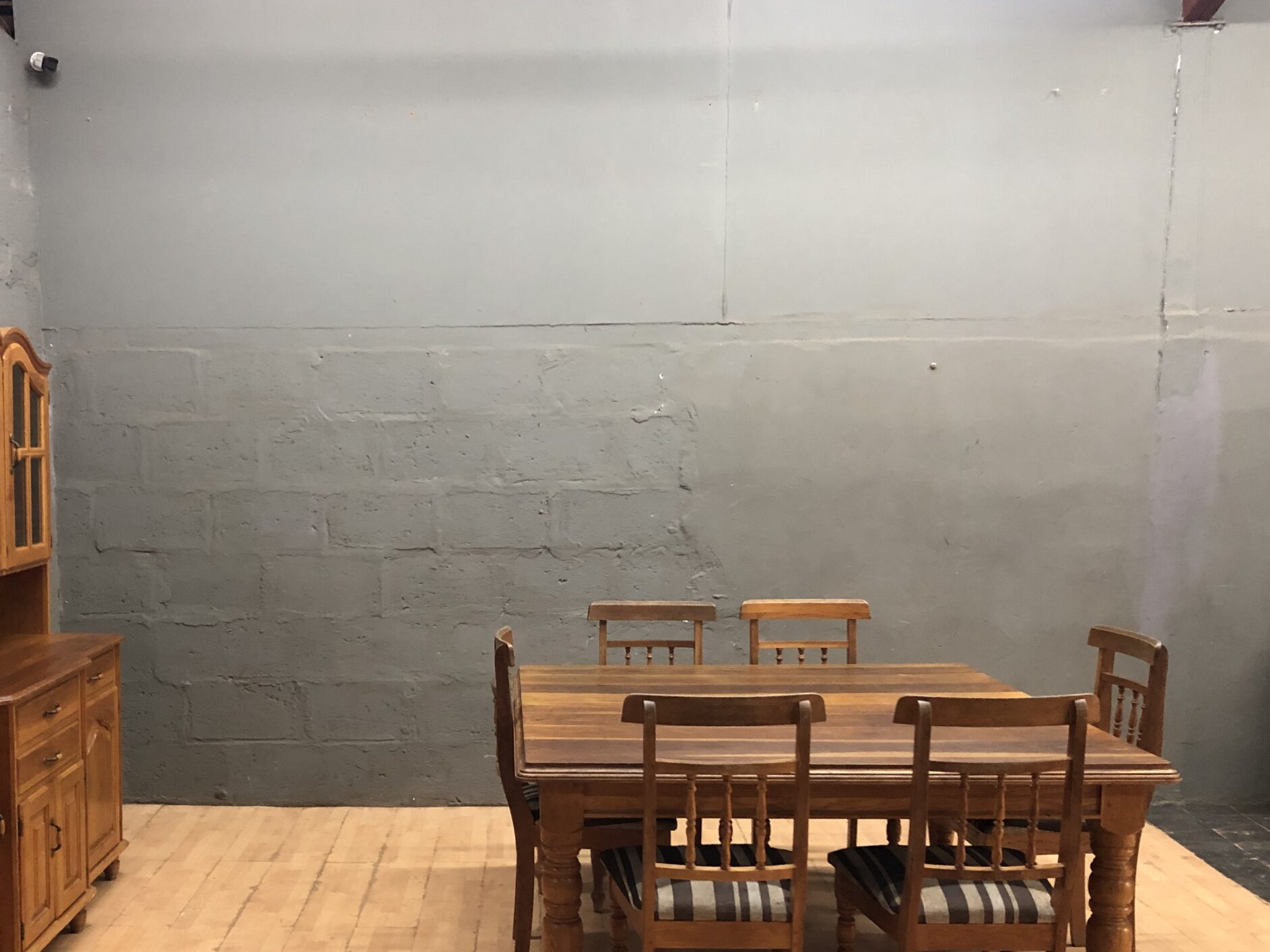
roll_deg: +0.3
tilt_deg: -7.3
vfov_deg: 37.5
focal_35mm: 38
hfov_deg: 48.4
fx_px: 1394
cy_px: 601
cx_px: 464
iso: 100
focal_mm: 3.99
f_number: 1.8
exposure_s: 1/15
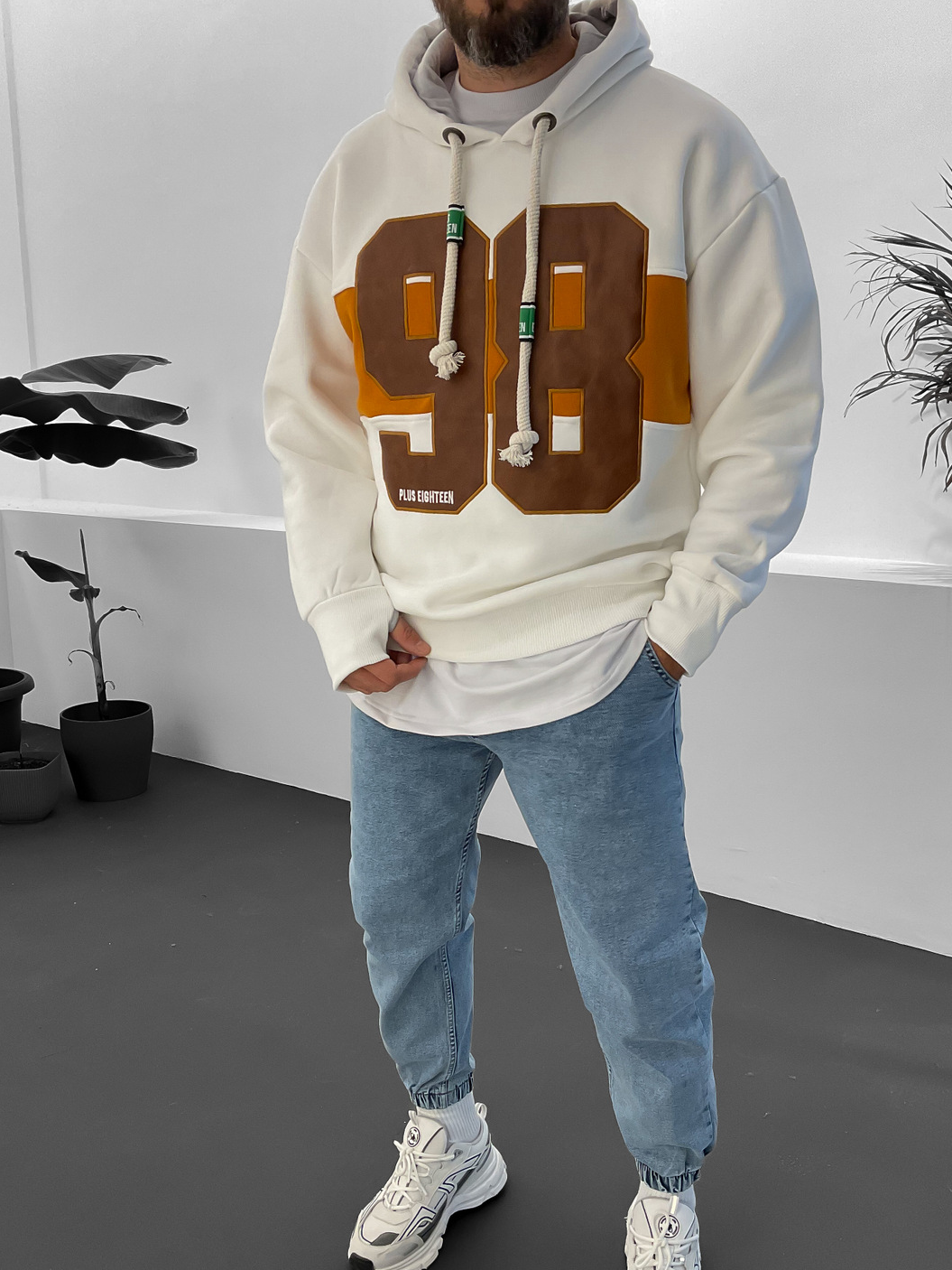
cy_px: 670
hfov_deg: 42.9
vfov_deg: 55.3
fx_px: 1210
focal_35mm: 33
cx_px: 497
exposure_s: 1/100
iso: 50
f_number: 1.8
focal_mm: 3
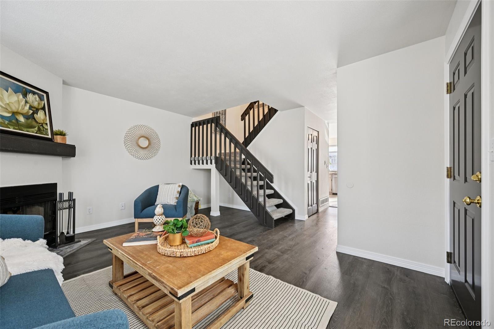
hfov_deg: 104.3
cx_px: 247
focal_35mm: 14
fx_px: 192
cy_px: 164
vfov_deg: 81.2
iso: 400
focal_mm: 14
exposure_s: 1/13
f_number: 8
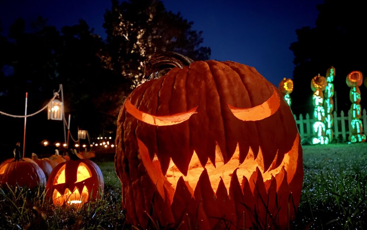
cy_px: 138
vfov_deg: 44.3
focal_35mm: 28
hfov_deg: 66.5
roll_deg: +0.5
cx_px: 183
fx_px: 280
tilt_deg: +3.0
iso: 500
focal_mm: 4.25
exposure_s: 1/2
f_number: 1.8
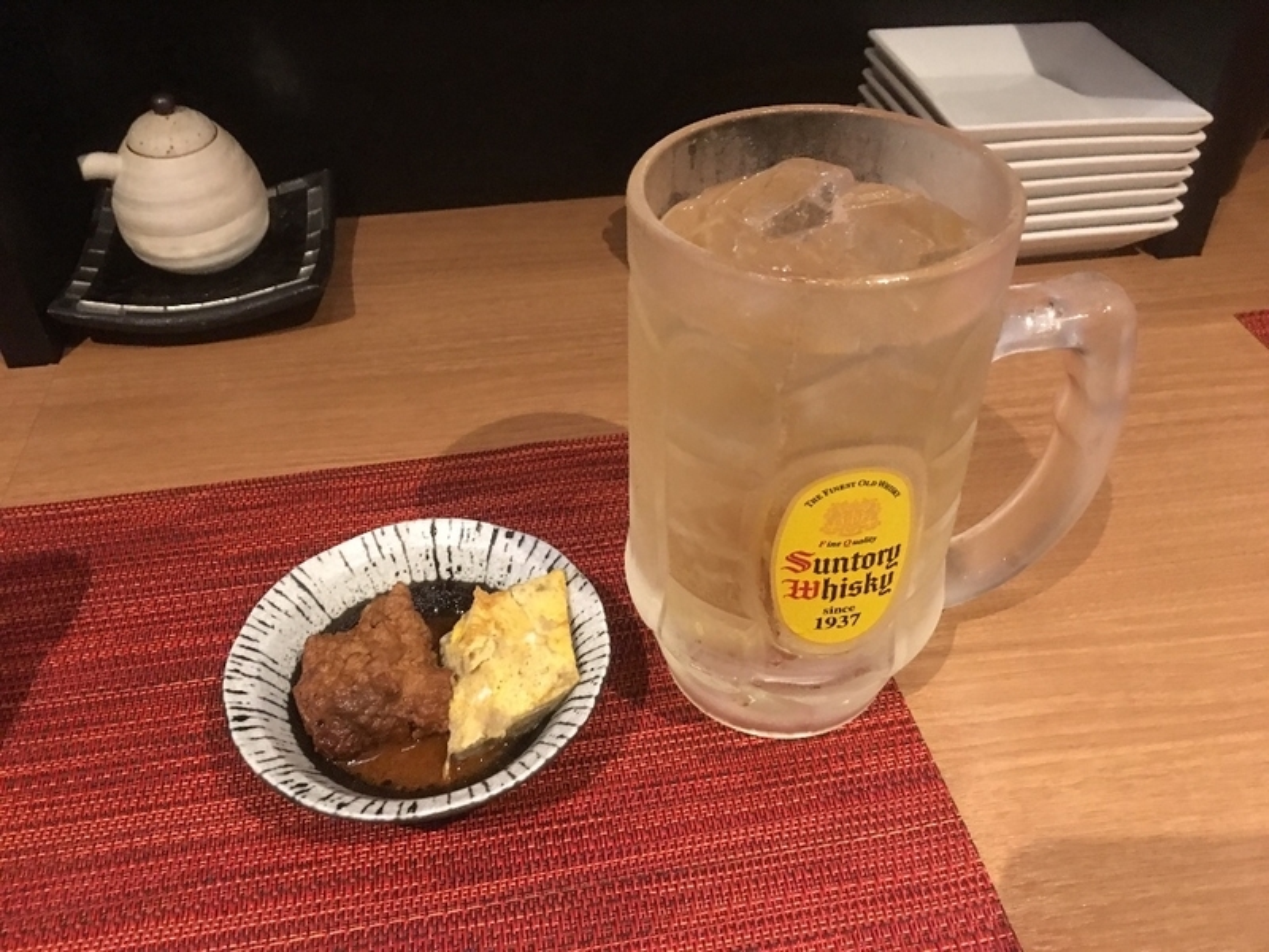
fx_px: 1063
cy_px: 476
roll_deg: -0.4
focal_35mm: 29
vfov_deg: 48.2
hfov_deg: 61.7
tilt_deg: -40.2
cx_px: 634
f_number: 2.2
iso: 80
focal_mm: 4.15
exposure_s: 1/4
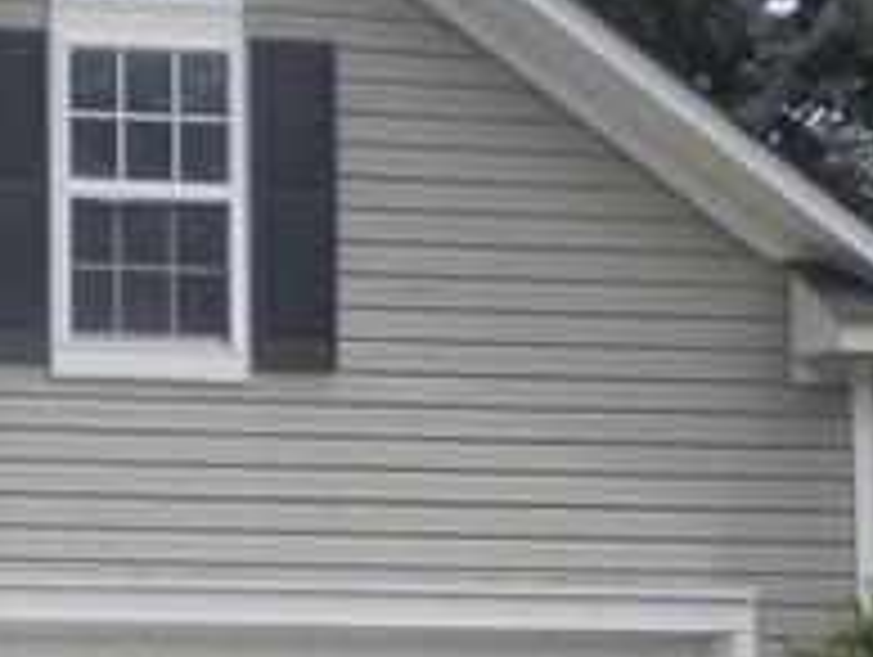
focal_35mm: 174
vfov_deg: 8.5
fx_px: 4394
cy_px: 666
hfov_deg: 10.1
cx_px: -1089
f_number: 3.4
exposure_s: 1/800
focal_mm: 6
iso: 80
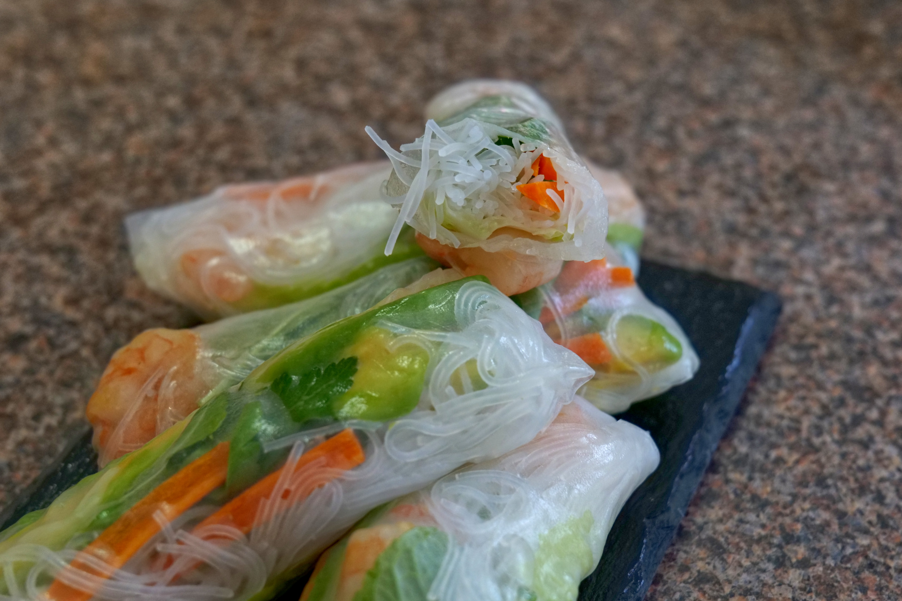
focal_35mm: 60
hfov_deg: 33.4
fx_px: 1503
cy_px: 300
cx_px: 451
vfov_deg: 22.6
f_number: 7.1
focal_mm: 60
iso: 5000
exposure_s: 1/100
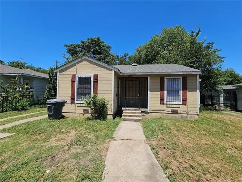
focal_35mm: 13
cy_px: 91
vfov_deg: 89.9
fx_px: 91
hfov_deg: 106.2
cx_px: 121
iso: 50
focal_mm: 2.2
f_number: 2.2
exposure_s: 1/2210
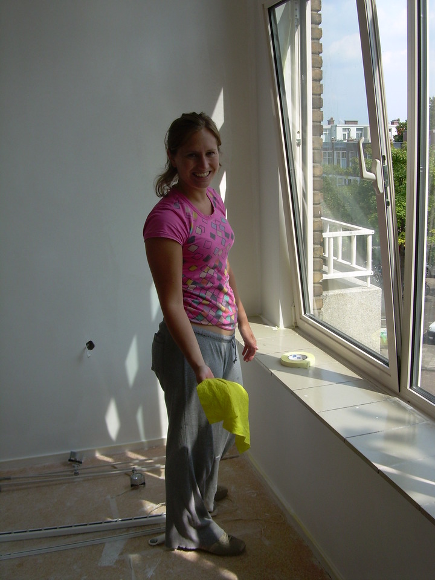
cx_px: 218
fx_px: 637
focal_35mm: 38
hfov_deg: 37.7
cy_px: 290
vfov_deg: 49.0
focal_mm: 6.3
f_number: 4.6
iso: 50
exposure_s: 1/229
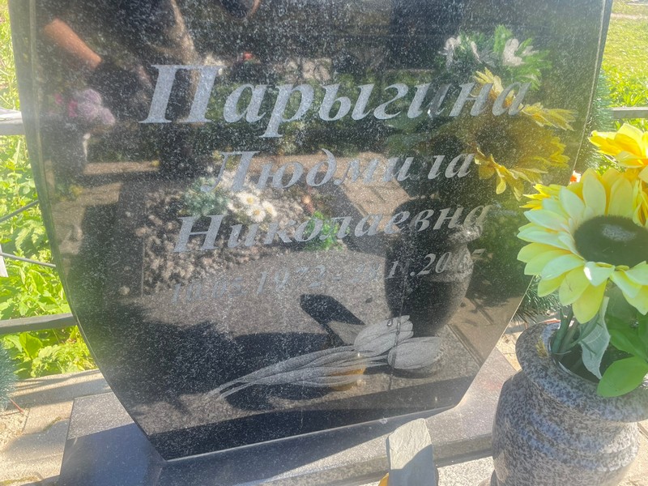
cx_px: 324
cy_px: 243
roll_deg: -1.4
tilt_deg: -28.0
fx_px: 487
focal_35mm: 26
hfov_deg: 67.3
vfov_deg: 53.1
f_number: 1.6
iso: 32
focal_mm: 4.2
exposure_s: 1/330
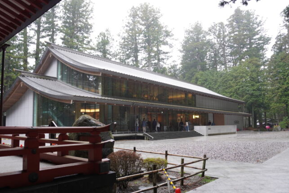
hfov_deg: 65.4
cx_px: 140
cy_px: 111
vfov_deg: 46.3
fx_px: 225
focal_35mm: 28
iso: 320
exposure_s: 1/60
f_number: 4
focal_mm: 16
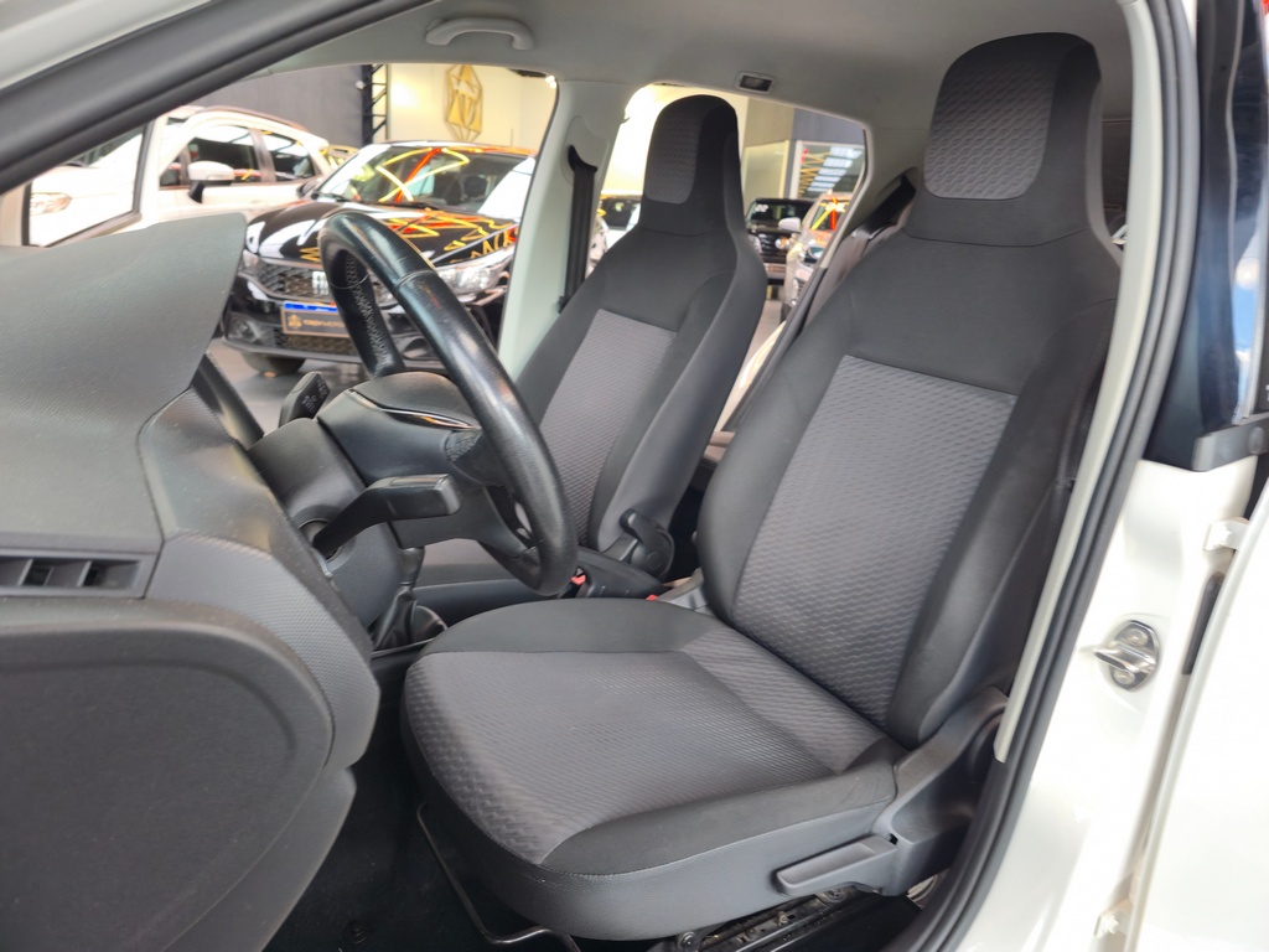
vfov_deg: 58.9
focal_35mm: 23
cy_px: 476
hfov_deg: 73.9
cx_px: 634
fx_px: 843
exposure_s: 1/60
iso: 100
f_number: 1.7
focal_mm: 6.3
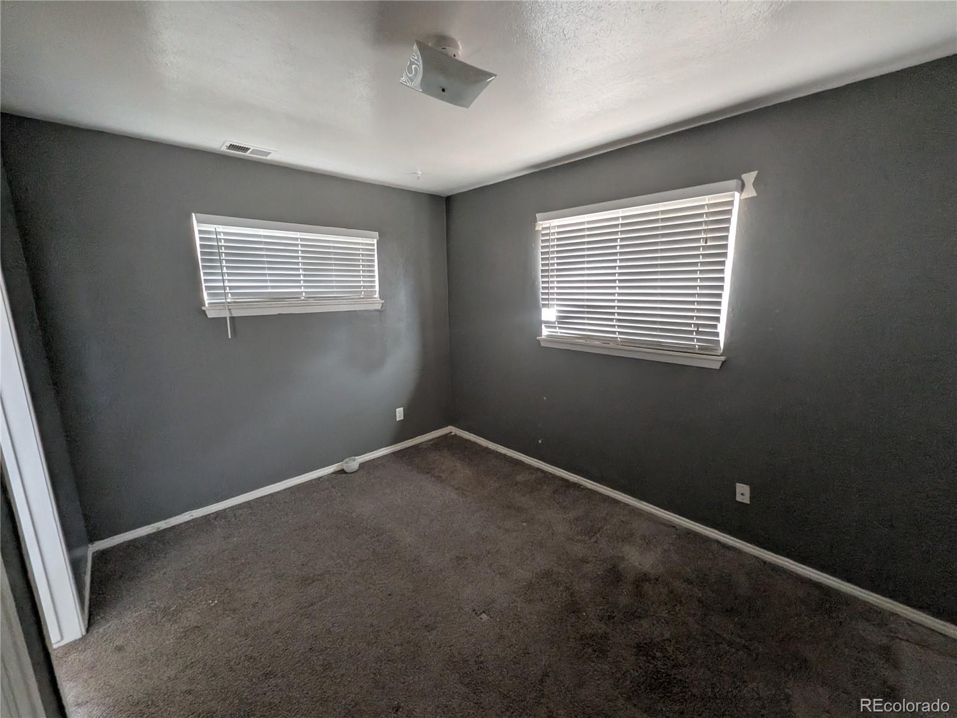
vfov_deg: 89.9
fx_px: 359
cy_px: 359
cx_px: 478
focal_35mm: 13
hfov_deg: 106.2
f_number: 2.2
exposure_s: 1/43.6
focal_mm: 1.54
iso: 295
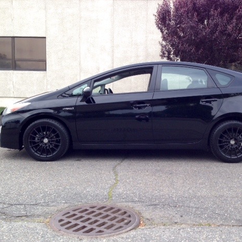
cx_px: 146
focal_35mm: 40
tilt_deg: -2.2
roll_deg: -1.2
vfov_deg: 41.9
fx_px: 316
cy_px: 124
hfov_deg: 41.7
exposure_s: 1/120
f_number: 2.4
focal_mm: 4.12
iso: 80
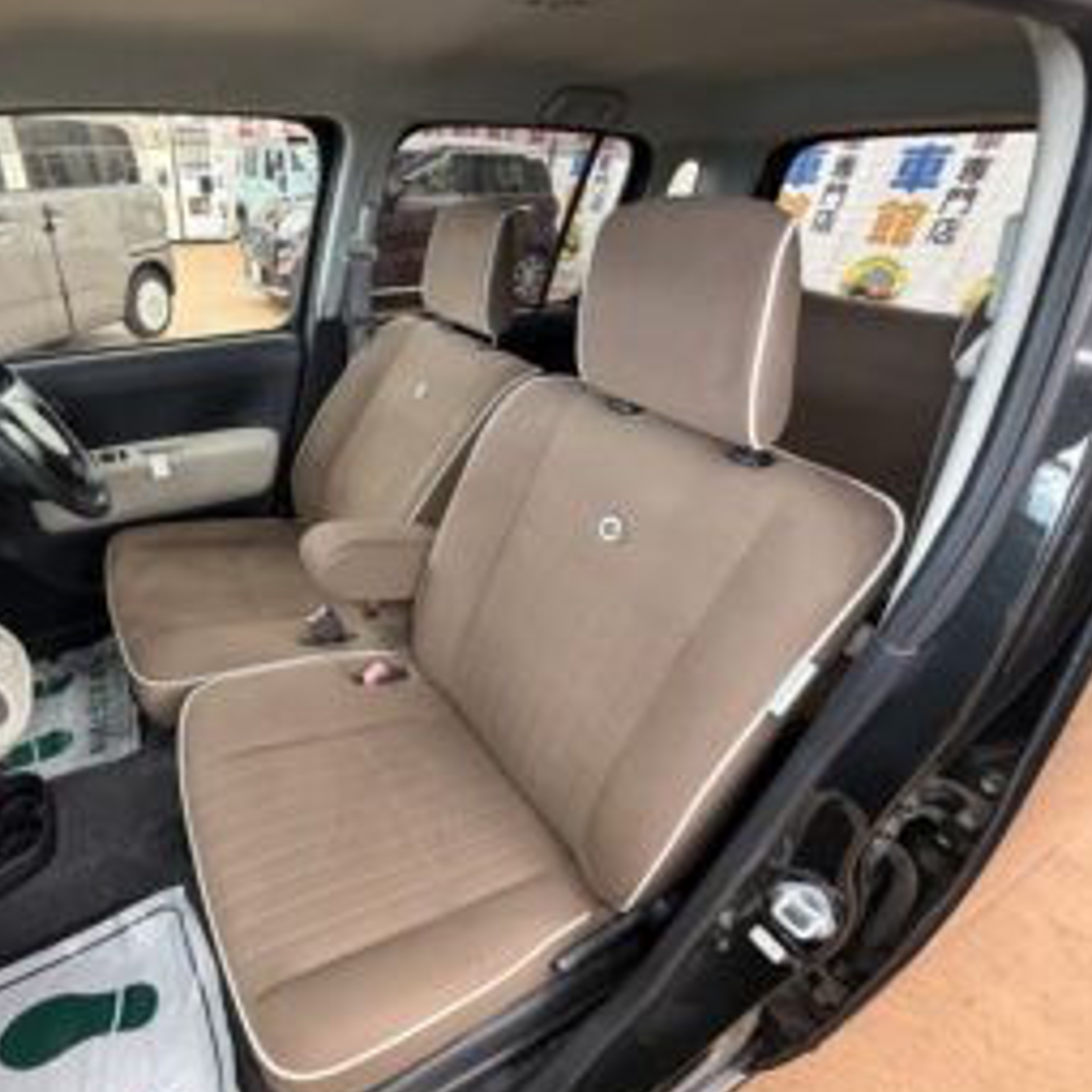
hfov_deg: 81.0
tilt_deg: -31.1
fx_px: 607
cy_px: 550
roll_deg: -1.0
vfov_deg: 84.0
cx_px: 360
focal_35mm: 17
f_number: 2.2
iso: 320
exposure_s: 1/50
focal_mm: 2.22
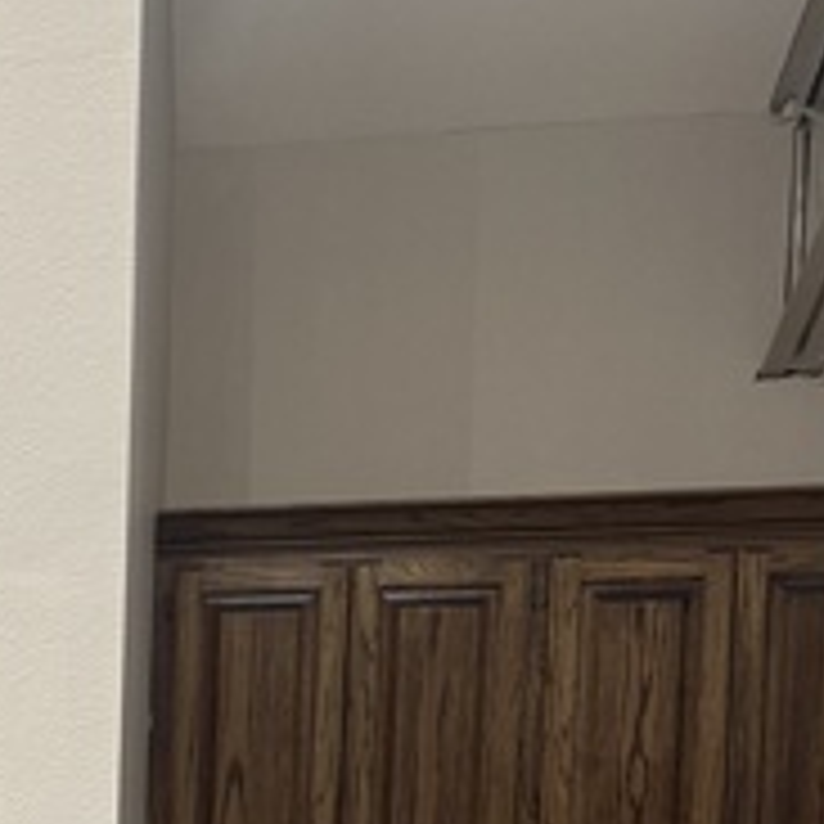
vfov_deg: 20.0
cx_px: -140
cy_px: 1256
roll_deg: -0.8
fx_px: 1993
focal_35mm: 74
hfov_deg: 21.8
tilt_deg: -5.3
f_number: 1.78
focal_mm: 6.76
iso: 250
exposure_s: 1/60
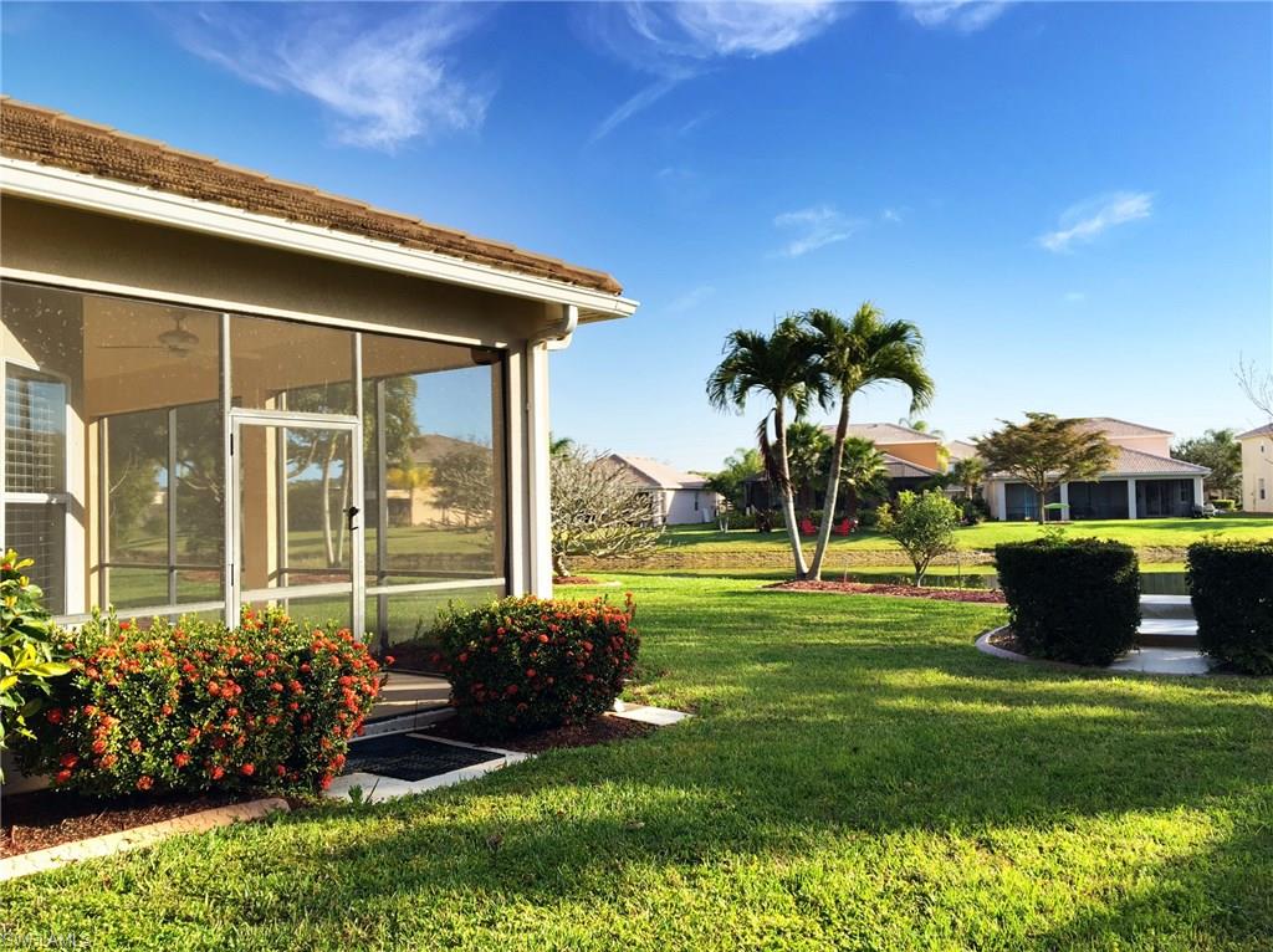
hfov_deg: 61.7
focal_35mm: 29
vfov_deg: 48.2
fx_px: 1065
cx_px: 636
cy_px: 476
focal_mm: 4.15
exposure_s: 1/1099
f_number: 2.2
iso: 25
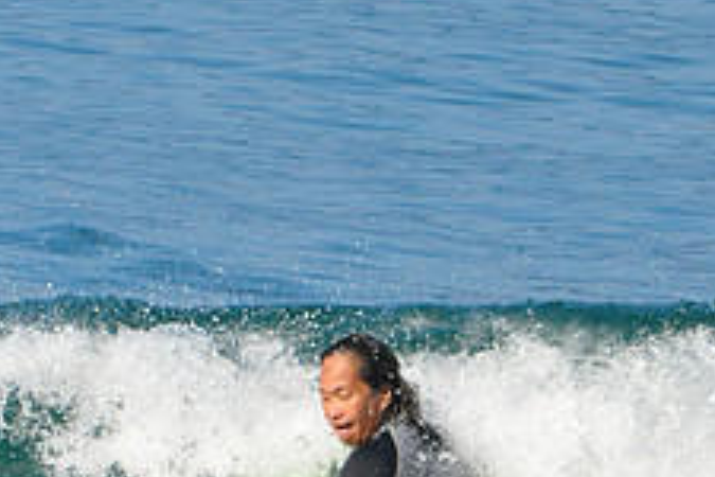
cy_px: 386
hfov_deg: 1.0
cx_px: 381
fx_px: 42162
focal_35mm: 2123
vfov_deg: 0.6
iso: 1250
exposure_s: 1/2500
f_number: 9
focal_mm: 550
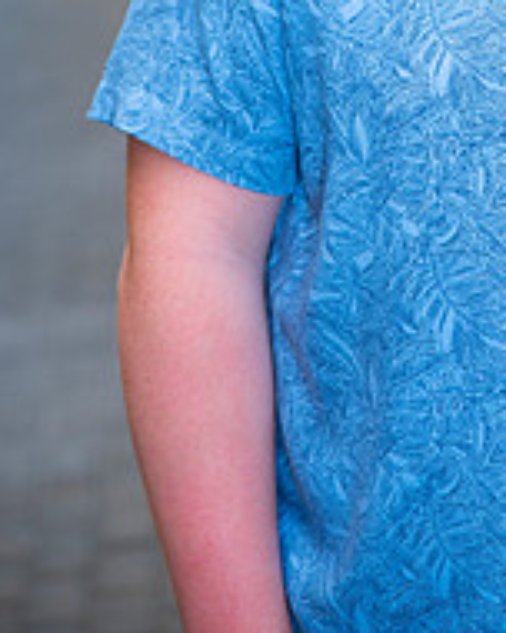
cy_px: -80
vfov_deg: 12.1
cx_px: 436
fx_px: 2920
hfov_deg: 9.9
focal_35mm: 156
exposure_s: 1/100
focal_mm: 70
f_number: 2.8
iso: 160
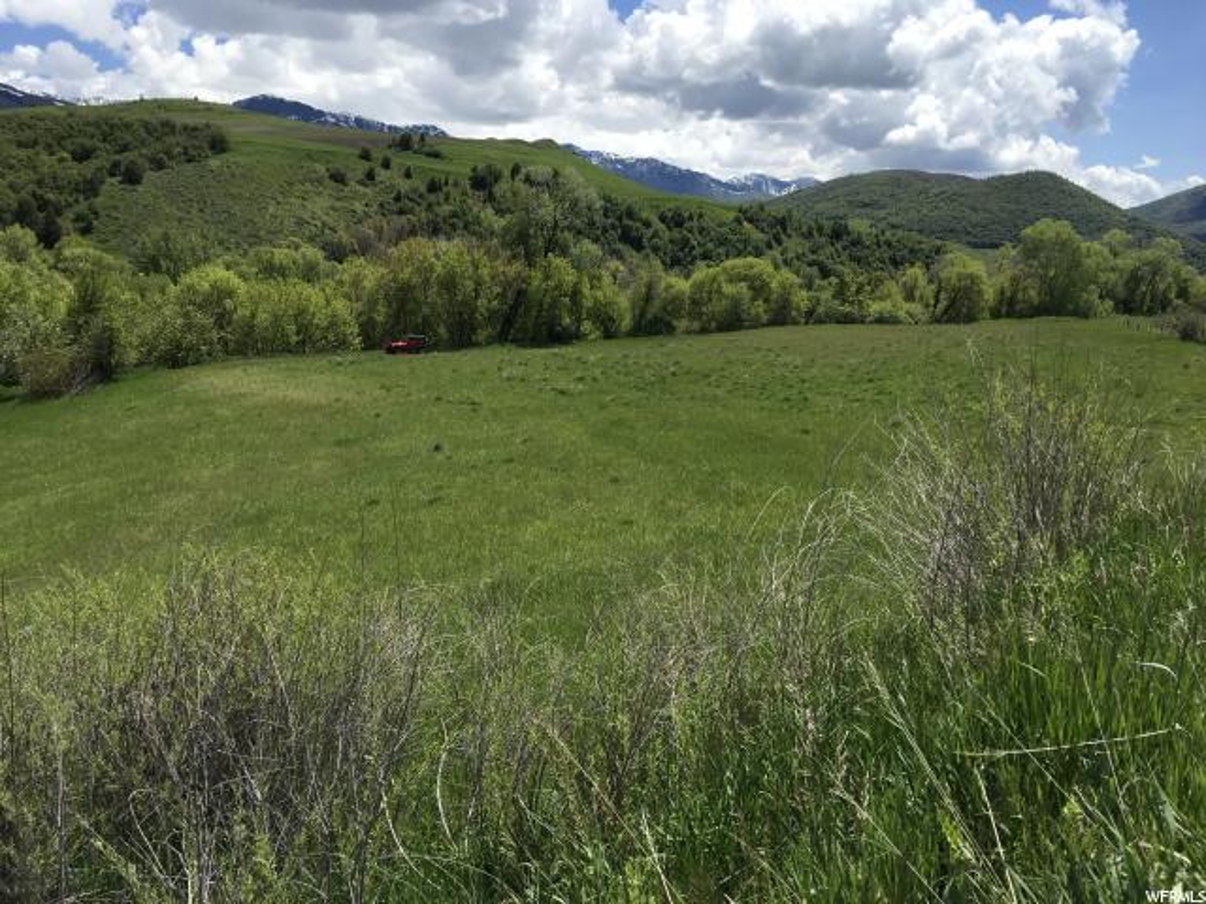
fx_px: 1010
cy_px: 452
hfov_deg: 61.7
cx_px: 603
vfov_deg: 48.2
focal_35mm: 29
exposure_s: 1/1748
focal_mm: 4.15
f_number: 2.2
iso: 25
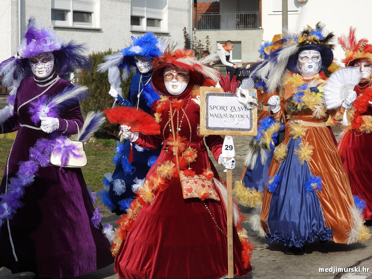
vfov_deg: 16.2
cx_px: 186
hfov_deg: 21.5
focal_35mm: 91
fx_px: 978
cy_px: 140
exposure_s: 1/1250
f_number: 3.5
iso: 100
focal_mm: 16.3
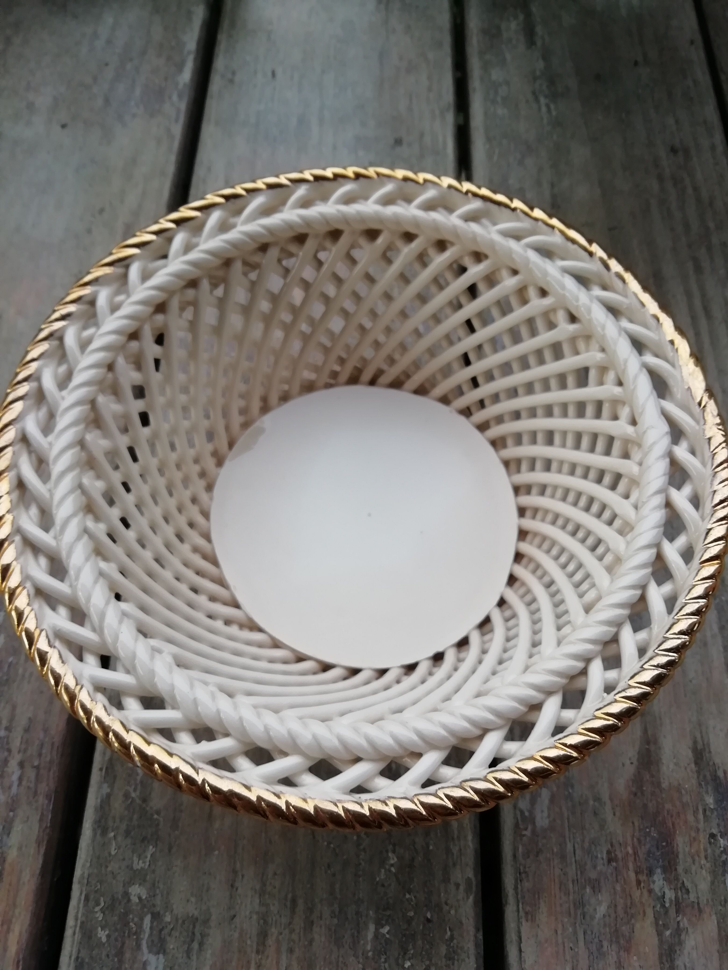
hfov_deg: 53.1
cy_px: 485
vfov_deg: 67.3
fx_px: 729
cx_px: 364
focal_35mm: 26
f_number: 2.2
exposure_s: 1/187
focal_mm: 3.21
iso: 50
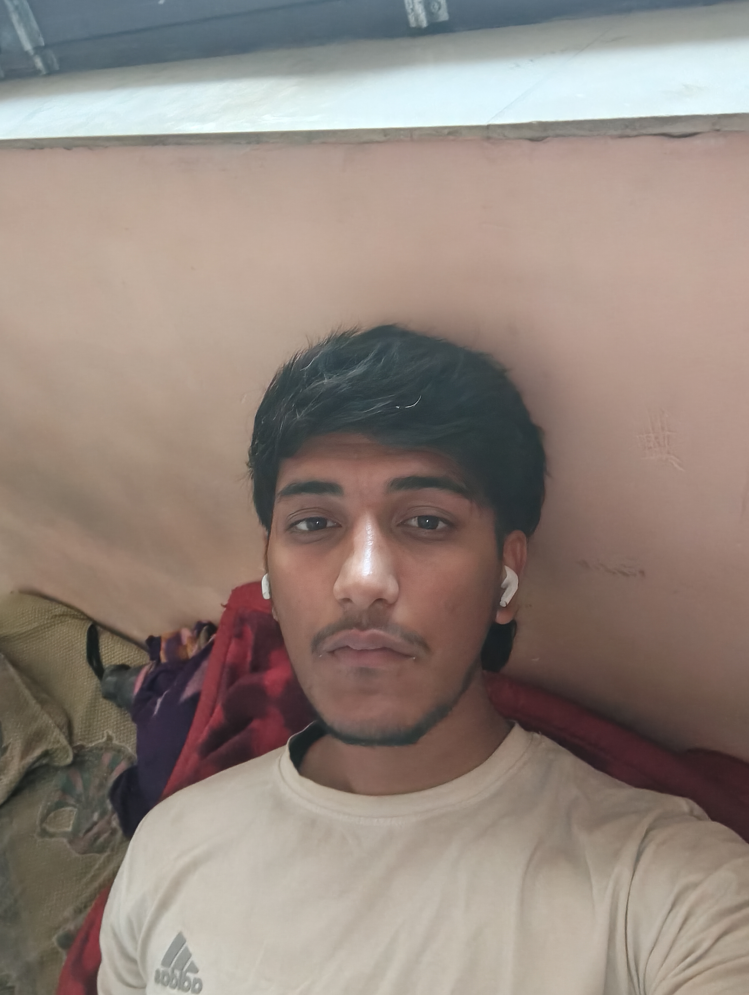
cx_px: 374
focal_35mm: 29
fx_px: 835
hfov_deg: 48.3
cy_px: 498
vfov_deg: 61.6
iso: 13078
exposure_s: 1/20
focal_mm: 3.61
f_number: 2.2
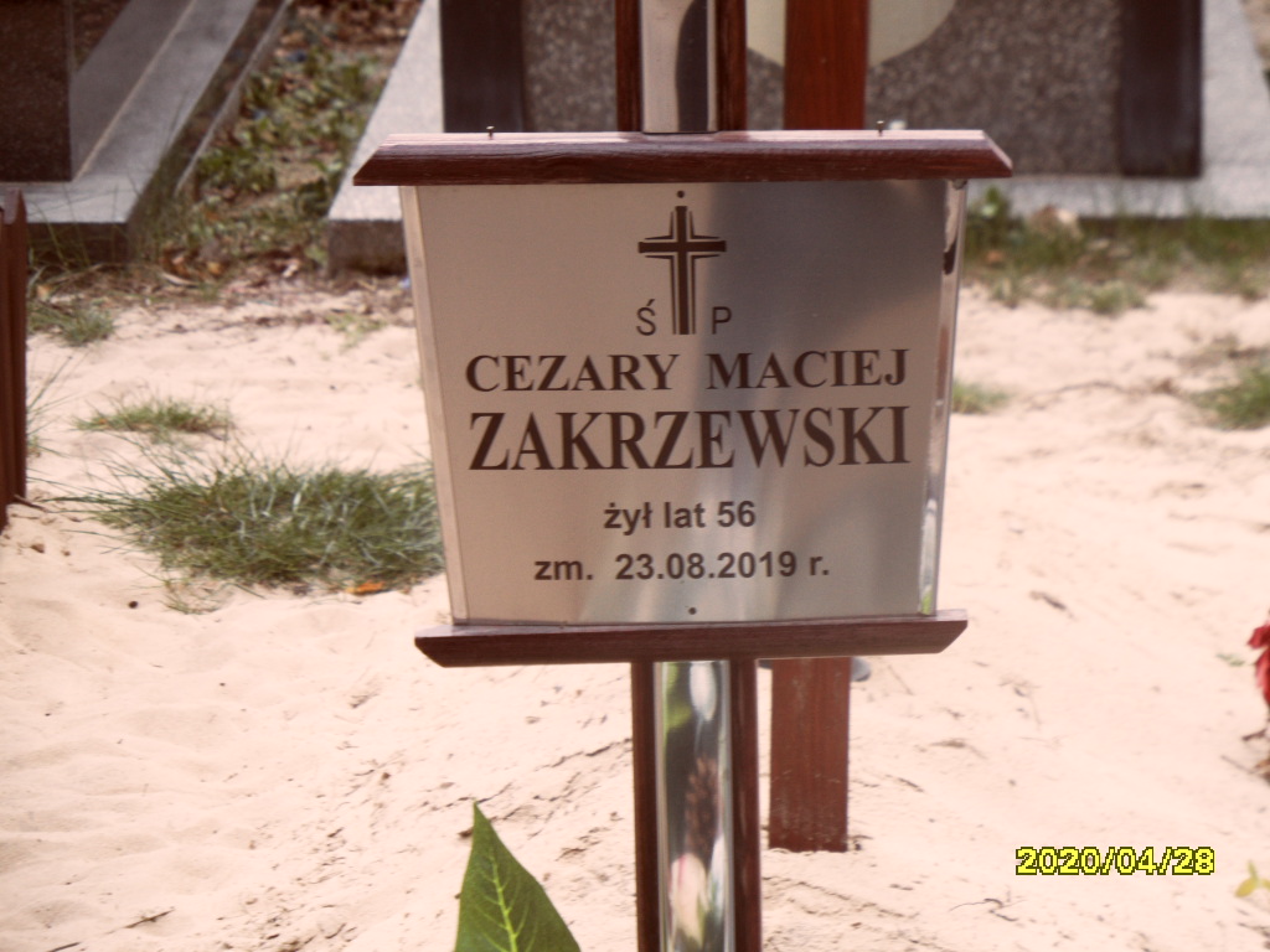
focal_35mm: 150
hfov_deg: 13.2
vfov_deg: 9.9
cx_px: 635
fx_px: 5503
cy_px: 476
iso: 80
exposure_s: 1/180
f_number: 4.4
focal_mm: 24.6
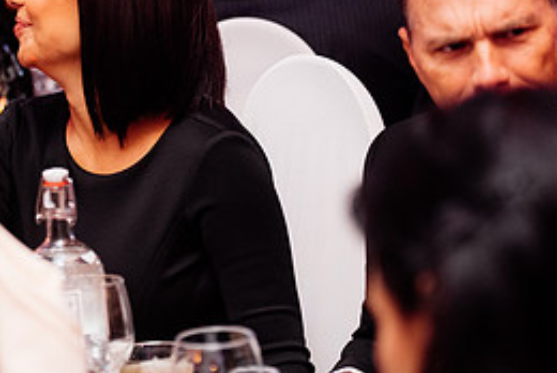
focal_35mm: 156
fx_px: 2416
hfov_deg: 13.1
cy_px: 61
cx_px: 107
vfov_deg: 8.8
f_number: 2.8
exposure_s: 1/200
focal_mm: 70
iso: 2000
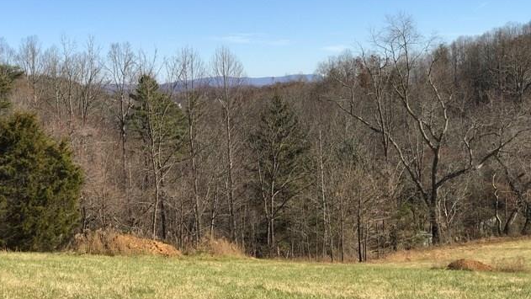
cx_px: 263
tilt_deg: -4.1
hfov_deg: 33.3
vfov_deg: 19.1
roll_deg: +3.2
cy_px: 142
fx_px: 887
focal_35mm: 63
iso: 20
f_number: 2.8
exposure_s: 1/736
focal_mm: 6.6
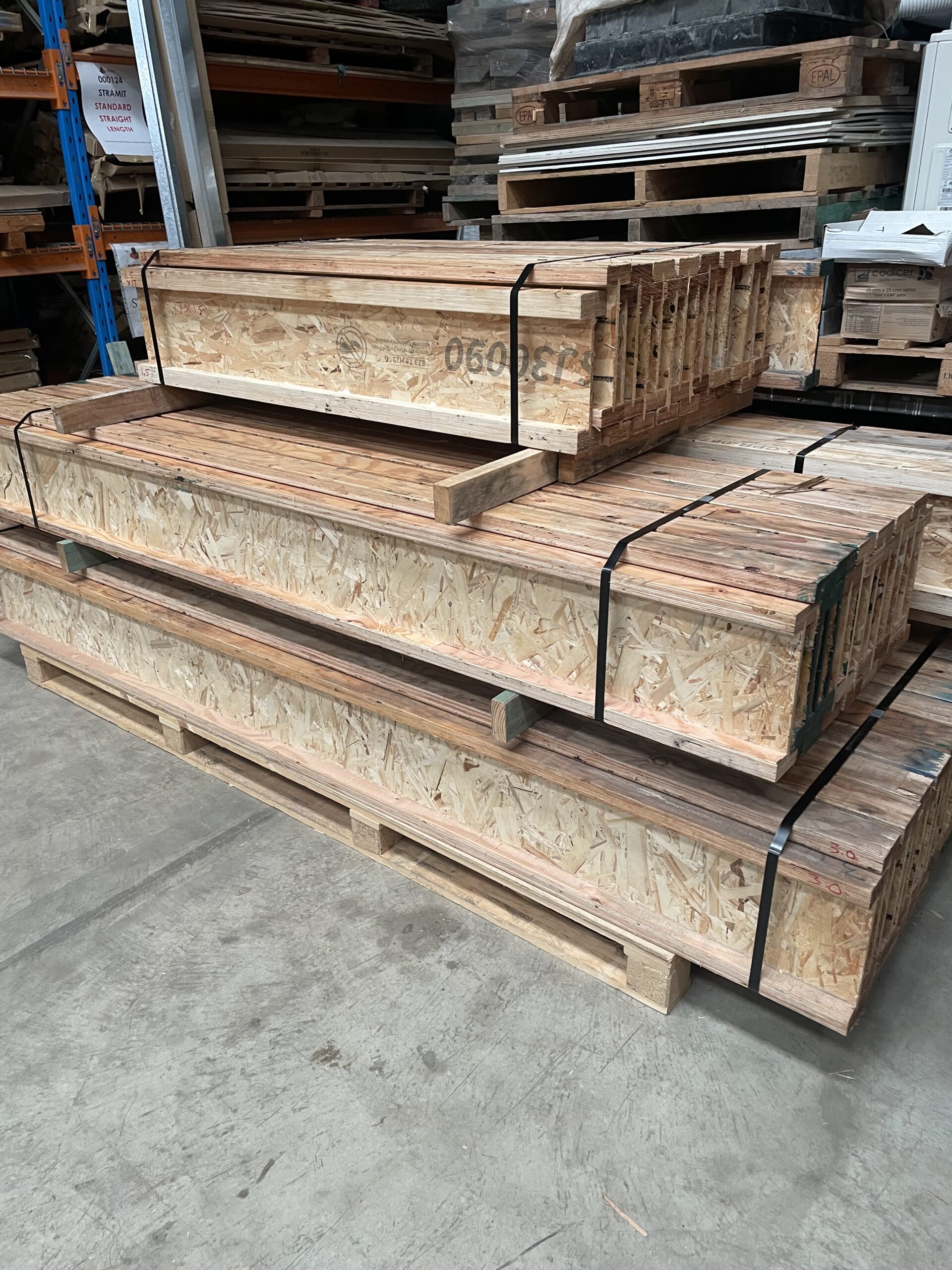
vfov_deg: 67.3
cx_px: 476
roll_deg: +1.9
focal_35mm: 26
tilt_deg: -25.4
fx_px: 953
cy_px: 635
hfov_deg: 53.1
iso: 125
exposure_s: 1/50
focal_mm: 4.2
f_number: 1.6
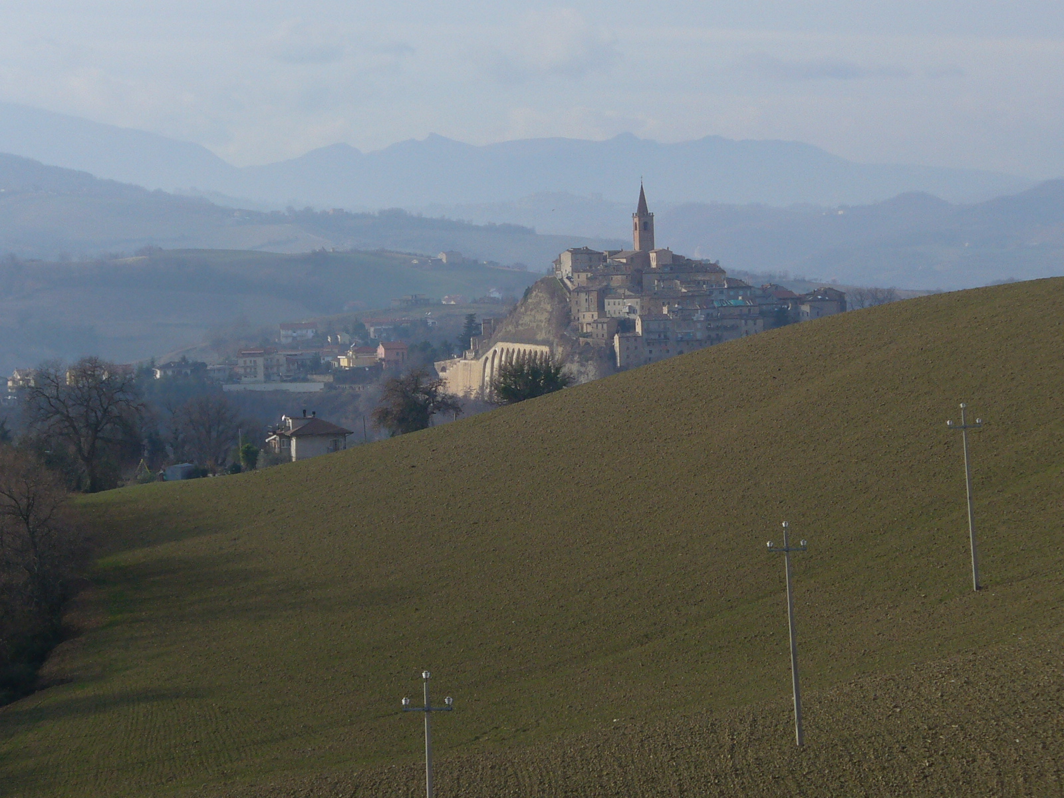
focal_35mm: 138
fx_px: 4242
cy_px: 399
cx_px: 532
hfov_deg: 14.3
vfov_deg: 10.7
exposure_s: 1/1000
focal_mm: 18.3
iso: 80
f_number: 3.6
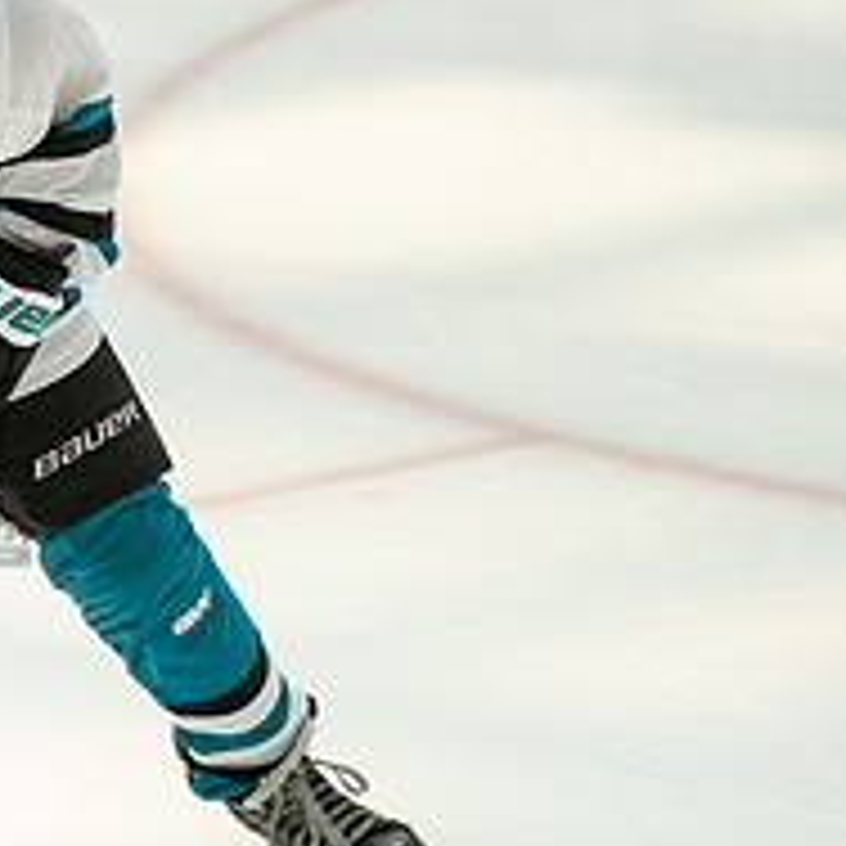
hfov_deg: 4.1
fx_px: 11724
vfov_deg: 4.1
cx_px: -241
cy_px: 551
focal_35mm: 424
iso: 1600
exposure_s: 1/2500
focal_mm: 140
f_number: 3.2
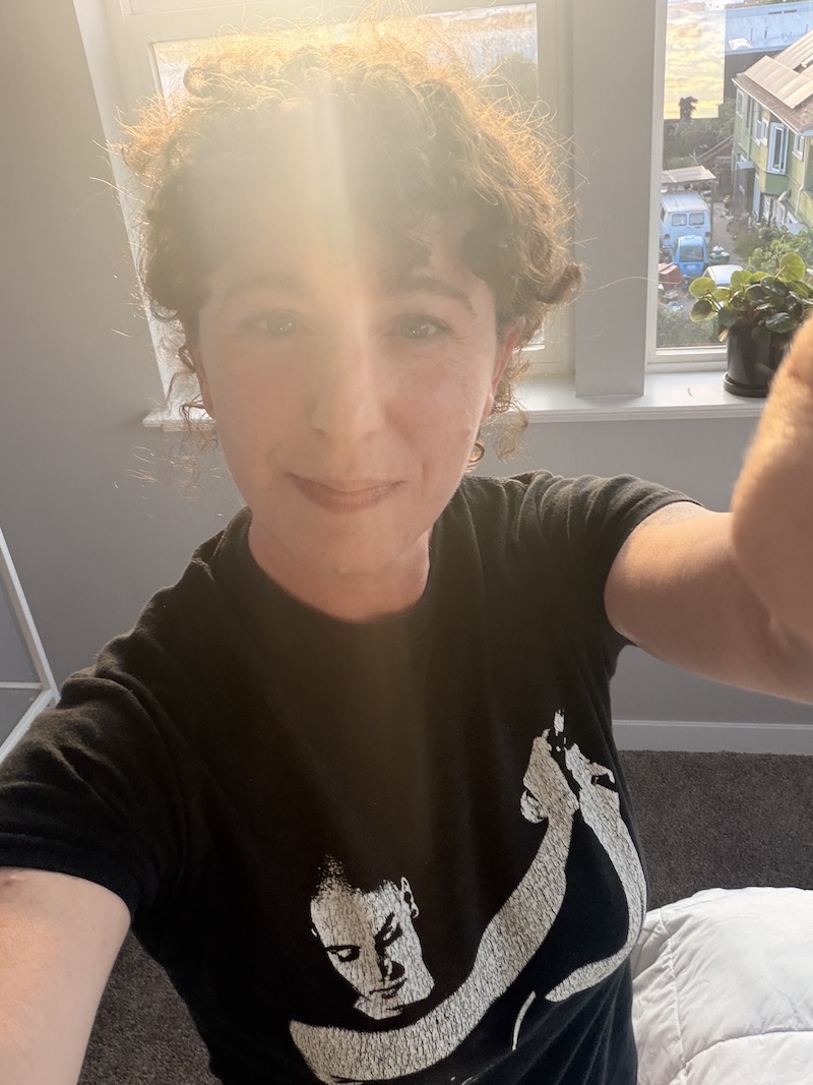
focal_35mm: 30
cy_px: 542
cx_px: 406
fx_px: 940
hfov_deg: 46.8
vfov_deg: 60.0
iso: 80
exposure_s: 1/66
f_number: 1.9
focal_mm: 2.71
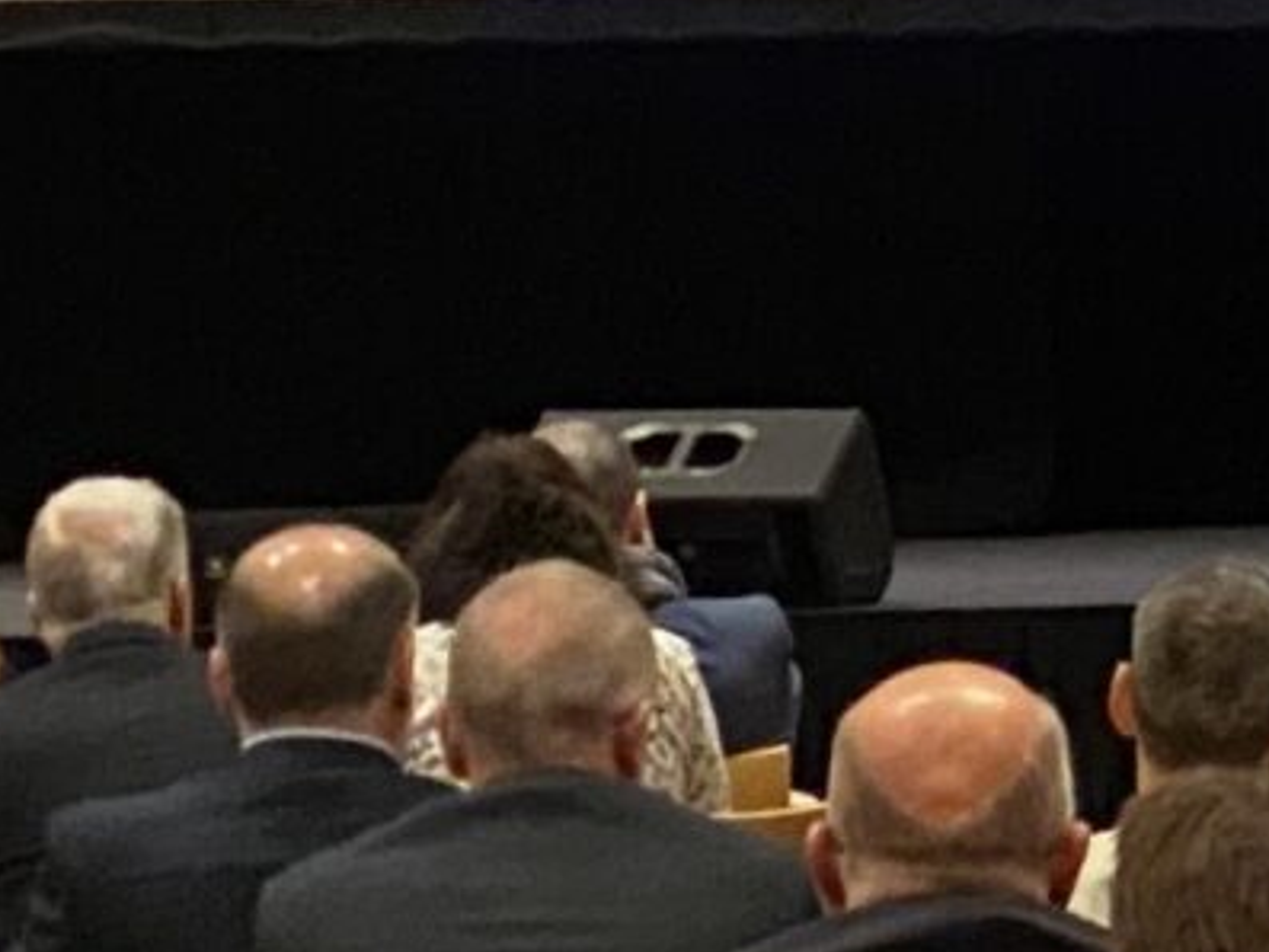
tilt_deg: +1.3
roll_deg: +0.5
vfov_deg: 4.4
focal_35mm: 335
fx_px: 12285
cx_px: 2685
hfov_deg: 5.8
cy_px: -83
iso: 640
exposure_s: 1/41
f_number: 2
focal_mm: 6
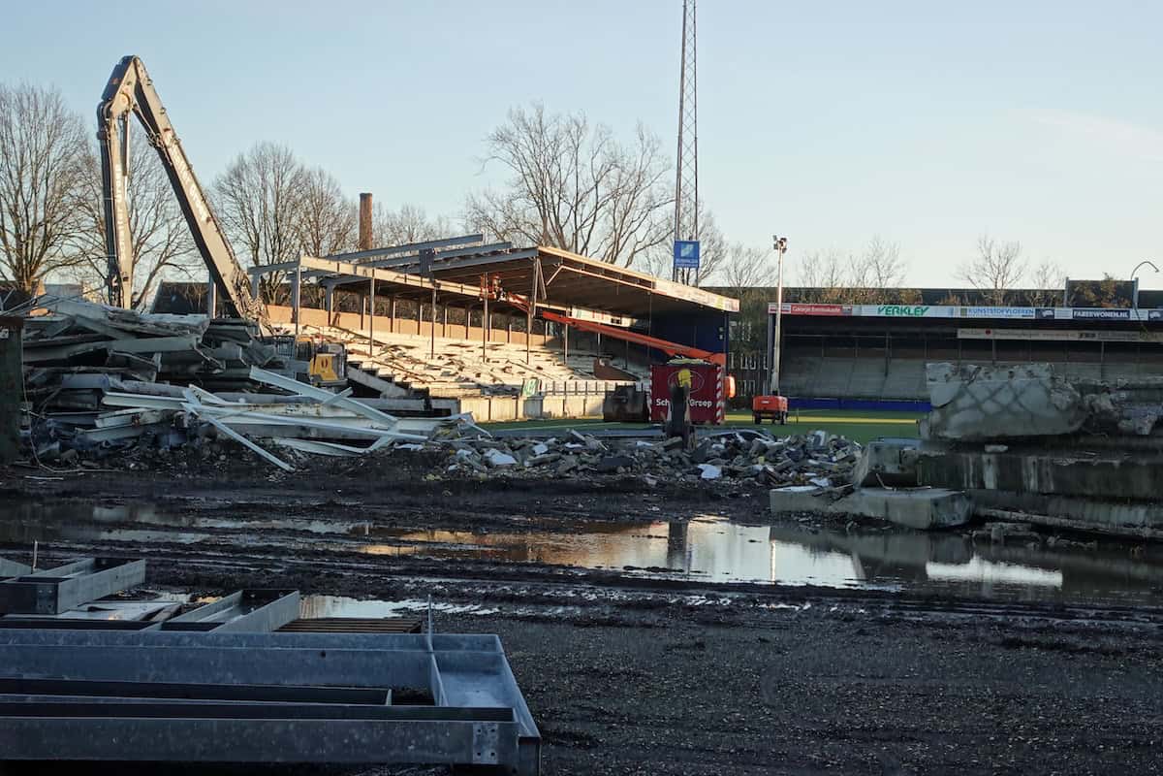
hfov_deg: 31.4
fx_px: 2067
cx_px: 582
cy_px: 388
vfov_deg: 21.2
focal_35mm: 64
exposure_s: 1/200
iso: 125
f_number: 4
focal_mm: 23.3
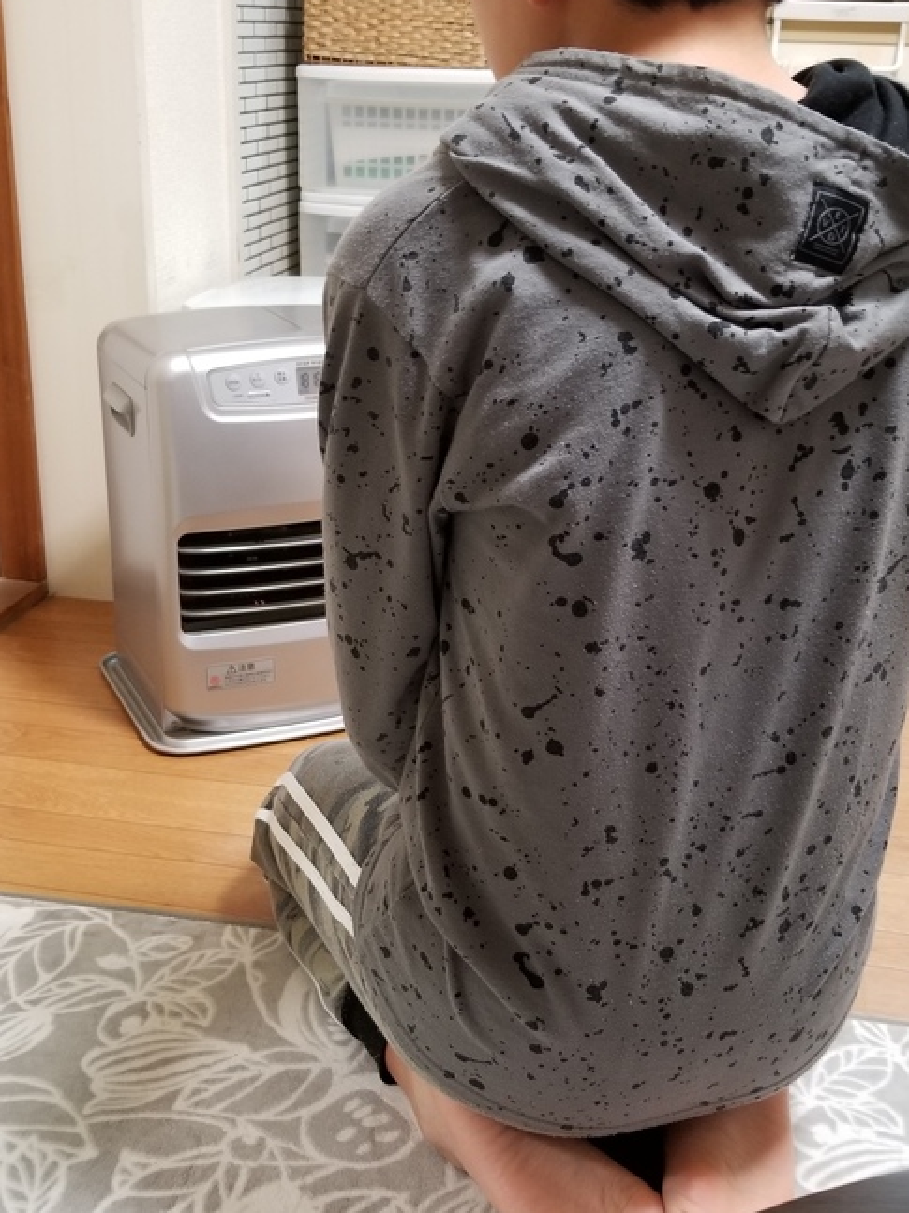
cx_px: 465
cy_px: 582
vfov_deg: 60.0
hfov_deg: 46.8
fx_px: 1051
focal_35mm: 30
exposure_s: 1/24
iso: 200
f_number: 1.7
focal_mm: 4.3
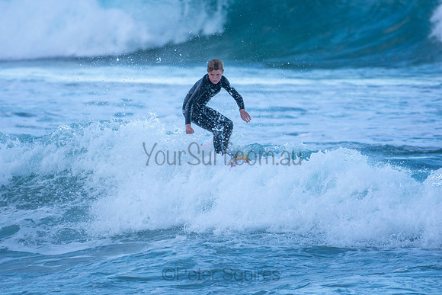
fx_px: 9210
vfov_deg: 1.8
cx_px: 221
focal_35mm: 750
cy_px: 148
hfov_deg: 2.7
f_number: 5.6
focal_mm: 500
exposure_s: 1/1000
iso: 360
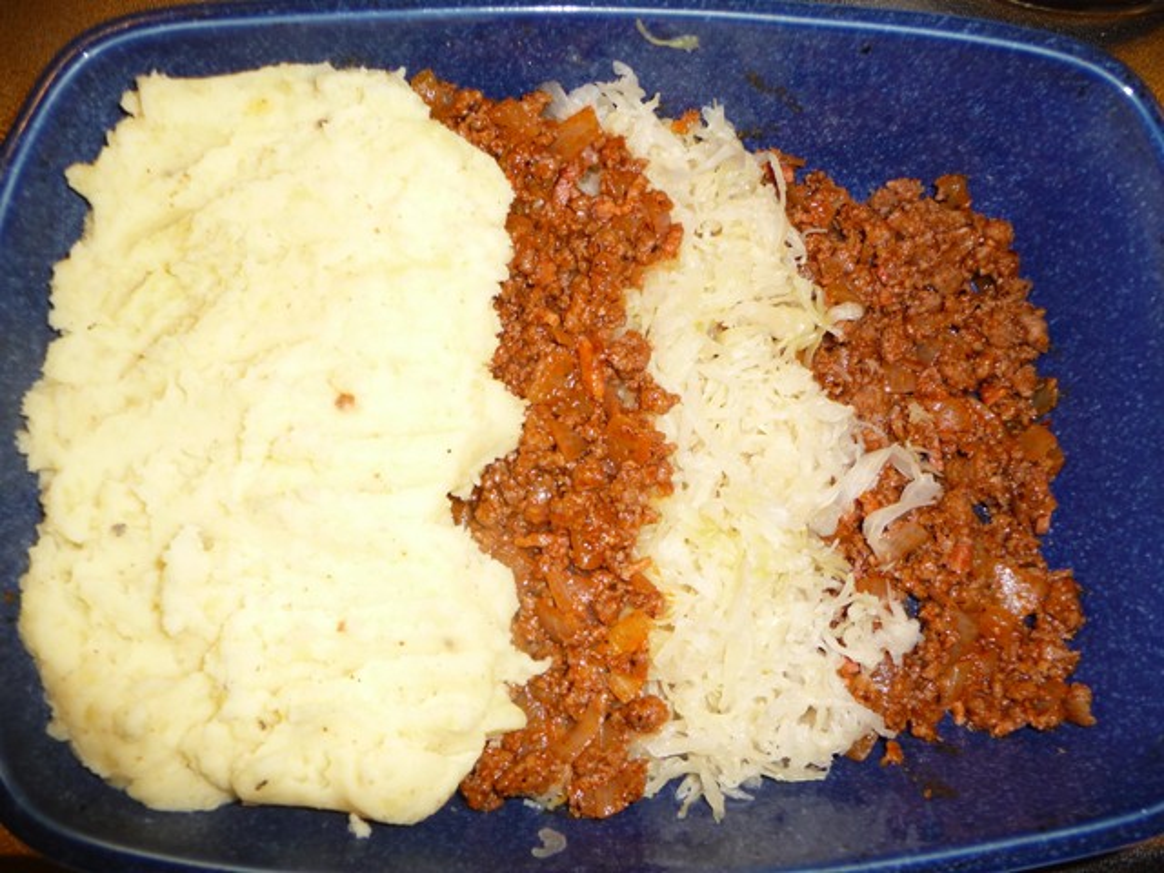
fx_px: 942
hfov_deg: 63.4
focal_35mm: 28
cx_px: 582
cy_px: 436
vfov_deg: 49.7
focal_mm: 4.7
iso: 100
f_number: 3.3
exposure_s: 1/30
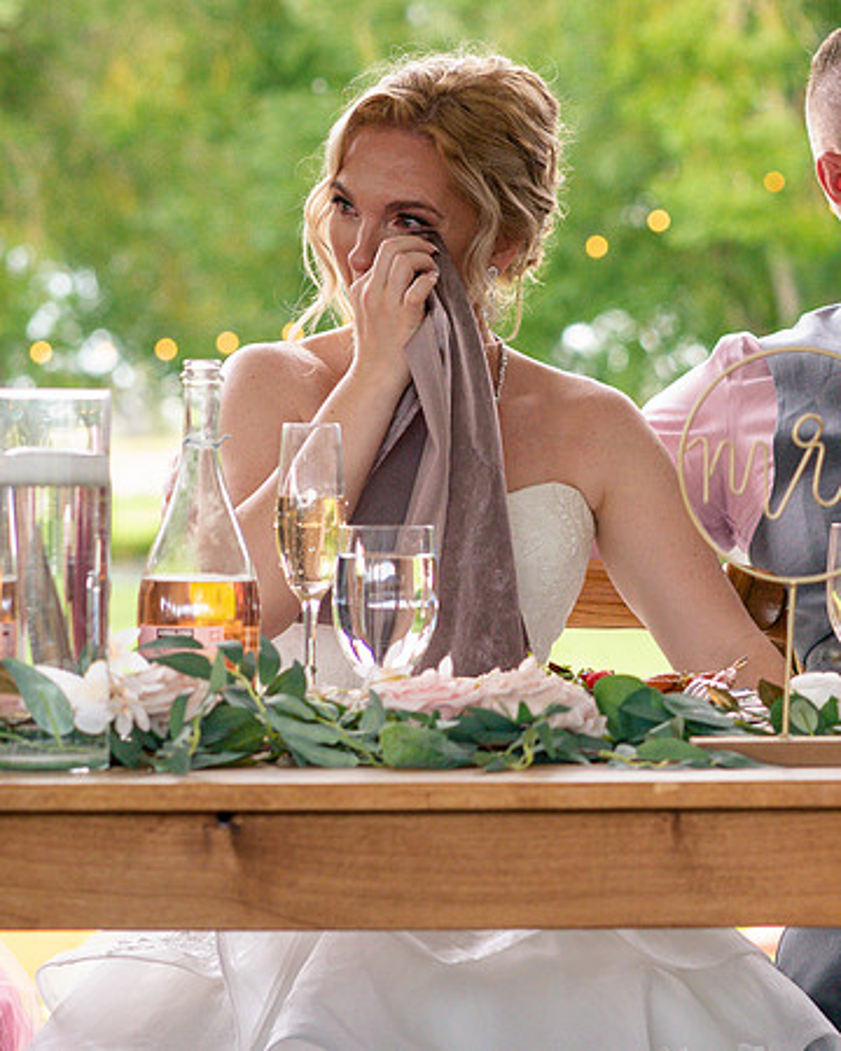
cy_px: 141
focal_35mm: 207
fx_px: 6444
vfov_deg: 9.3
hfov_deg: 7.4
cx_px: 1092
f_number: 4
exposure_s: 1/160
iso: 1600
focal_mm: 85
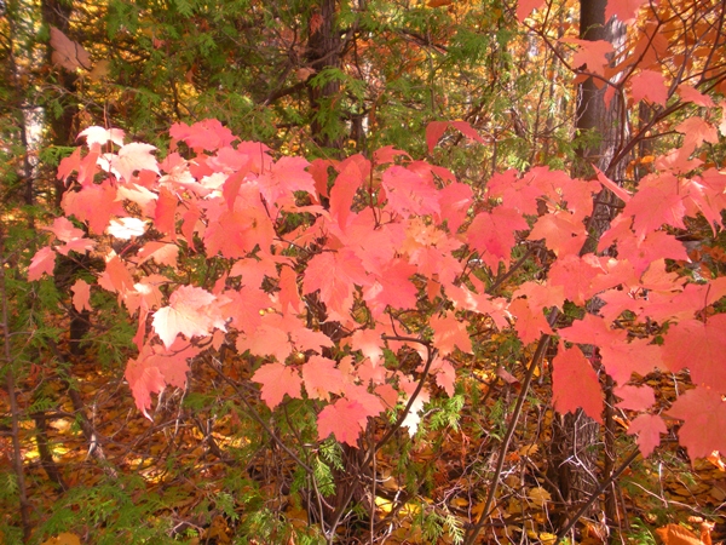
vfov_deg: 39.7
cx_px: 363
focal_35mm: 36
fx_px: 755
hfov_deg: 51.4
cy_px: 272
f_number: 3.5
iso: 88
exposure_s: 1/124
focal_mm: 6.3
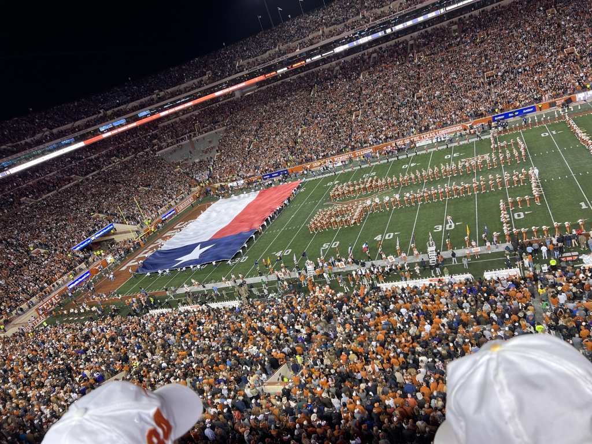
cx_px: 296
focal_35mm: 26
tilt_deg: -18.6
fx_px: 445
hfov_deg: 67.3
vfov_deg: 53.1
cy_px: 222
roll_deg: +20.5
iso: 100
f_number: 1.5
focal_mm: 5.7
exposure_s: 1/120
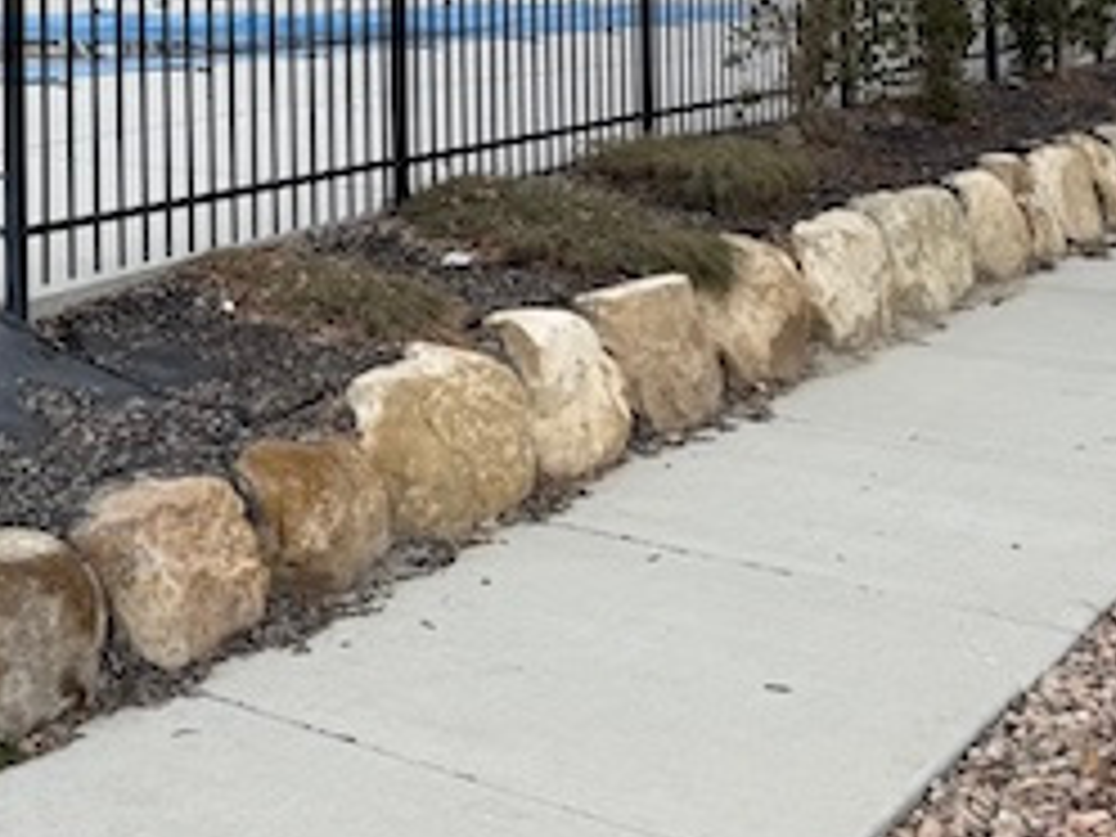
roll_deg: +1.8
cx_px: 234
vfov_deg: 22.2
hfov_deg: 30.5
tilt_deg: +1.6
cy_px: -112
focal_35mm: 62
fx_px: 1999
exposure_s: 1/1901
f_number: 1.78
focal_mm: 6.76
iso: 80
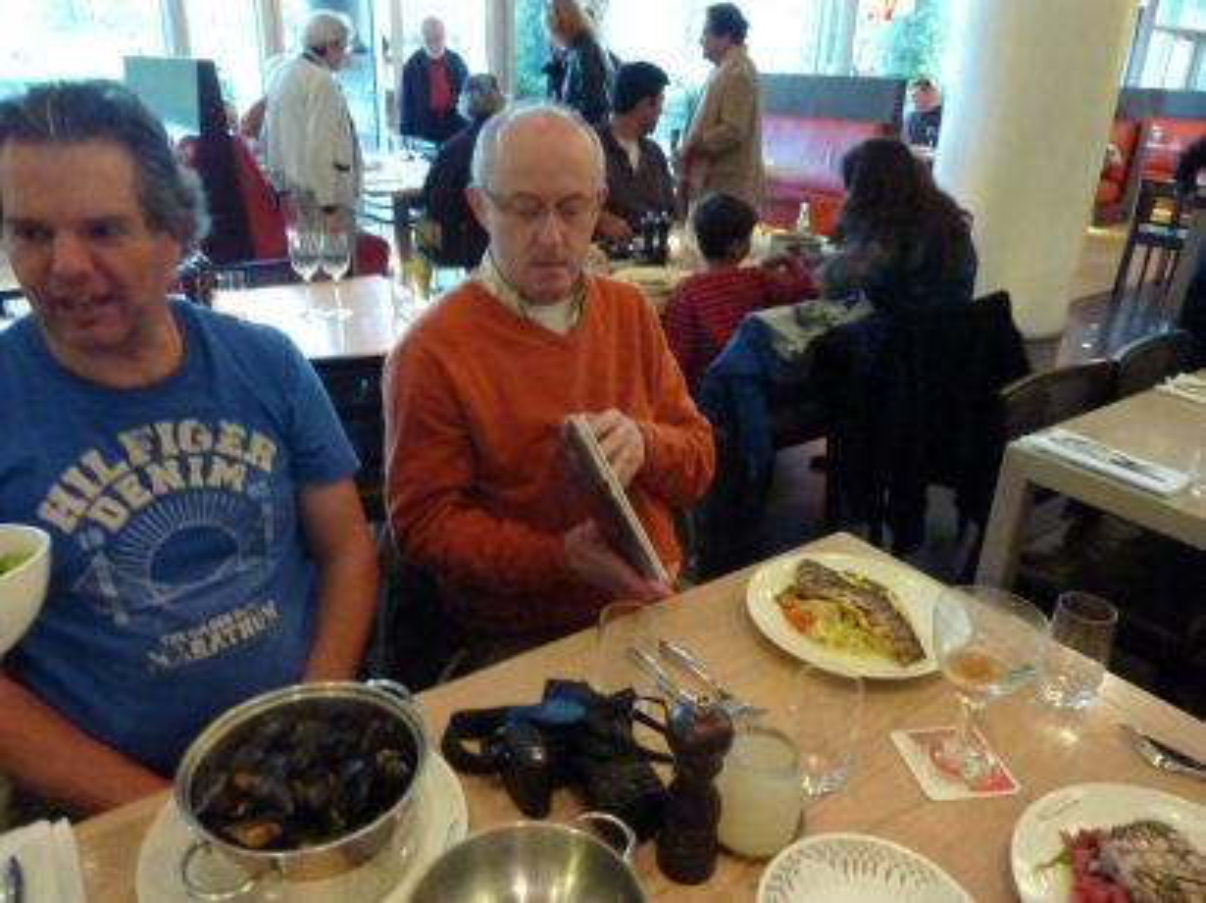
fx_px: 870
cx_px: 603
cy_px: 452
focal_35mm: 25
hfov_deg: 69.4
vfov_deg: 54.8
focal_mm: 4.1
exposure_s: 1/15
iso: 800
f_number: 3.3
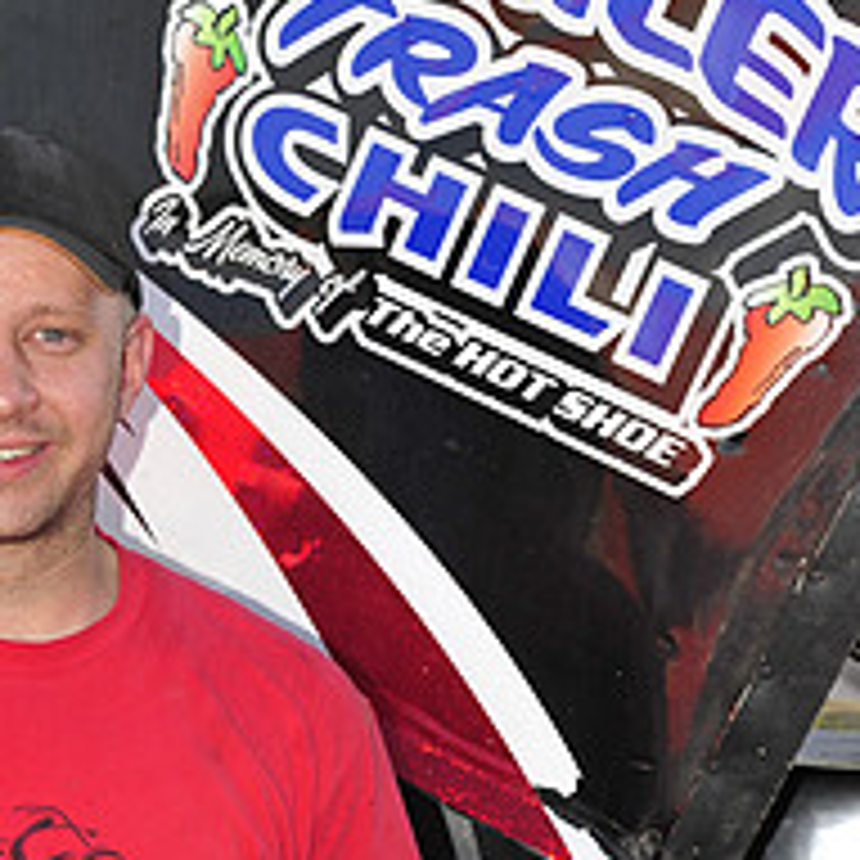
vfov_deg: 13.4
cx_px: 5
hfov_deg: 13.3
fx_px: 3626
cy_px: 779
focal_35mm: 129
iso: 200
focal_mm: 50
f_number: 7.1
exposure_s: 1/250
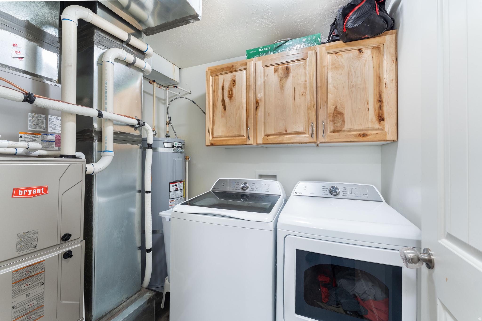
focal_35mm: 14
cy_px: 160
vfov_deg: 81.2
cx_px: 241
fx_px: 187
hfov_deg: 104.3
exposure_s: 1/20
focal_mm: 14
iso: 320
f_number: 7.1
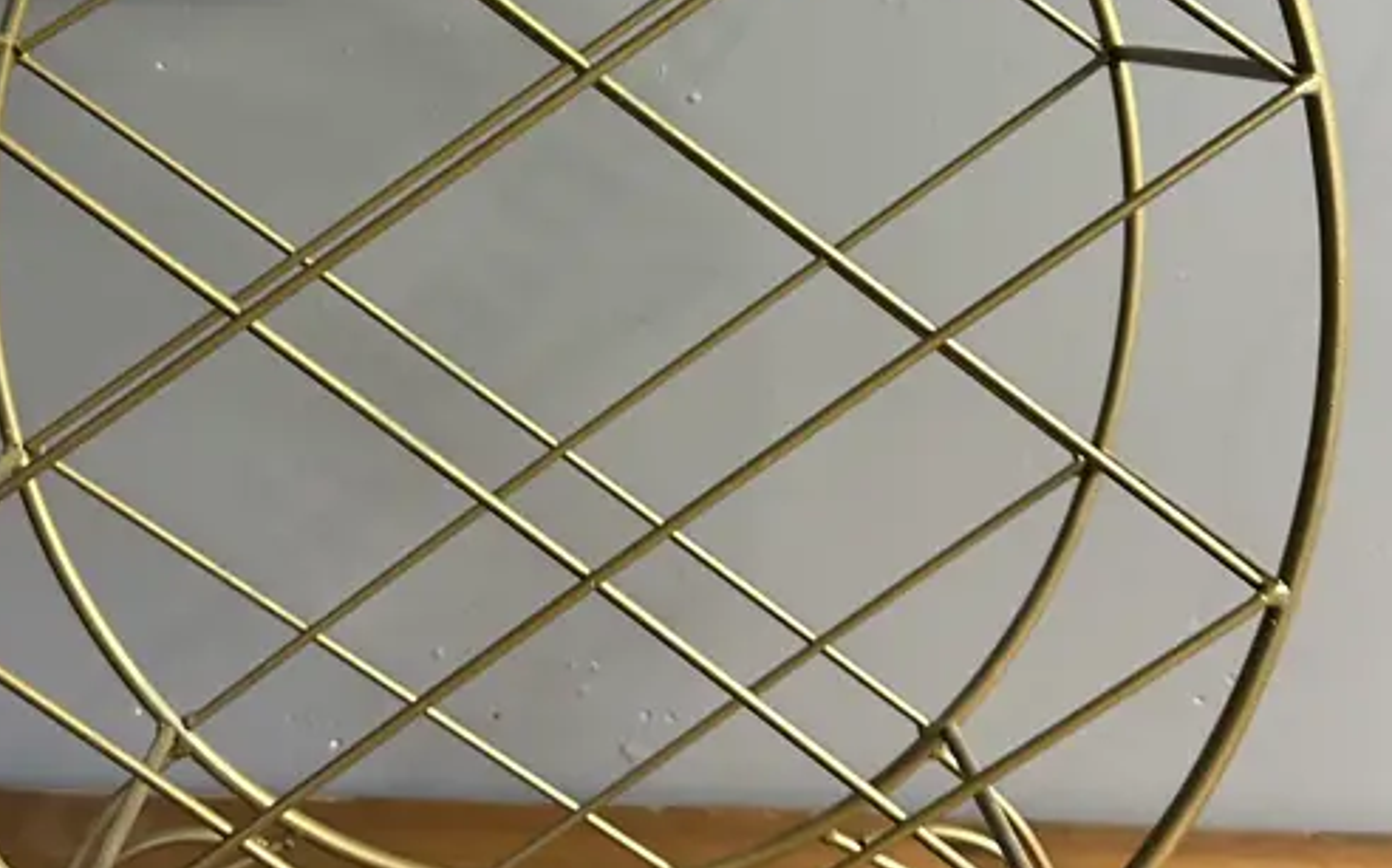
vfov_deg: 23.9
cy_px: 139
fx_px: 2010
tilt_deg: -2.2
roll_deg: -2.3
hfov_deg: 38.1
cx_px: 600
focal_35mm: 53
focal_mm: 6.86
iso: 250
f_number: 1.78
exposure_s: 1/50
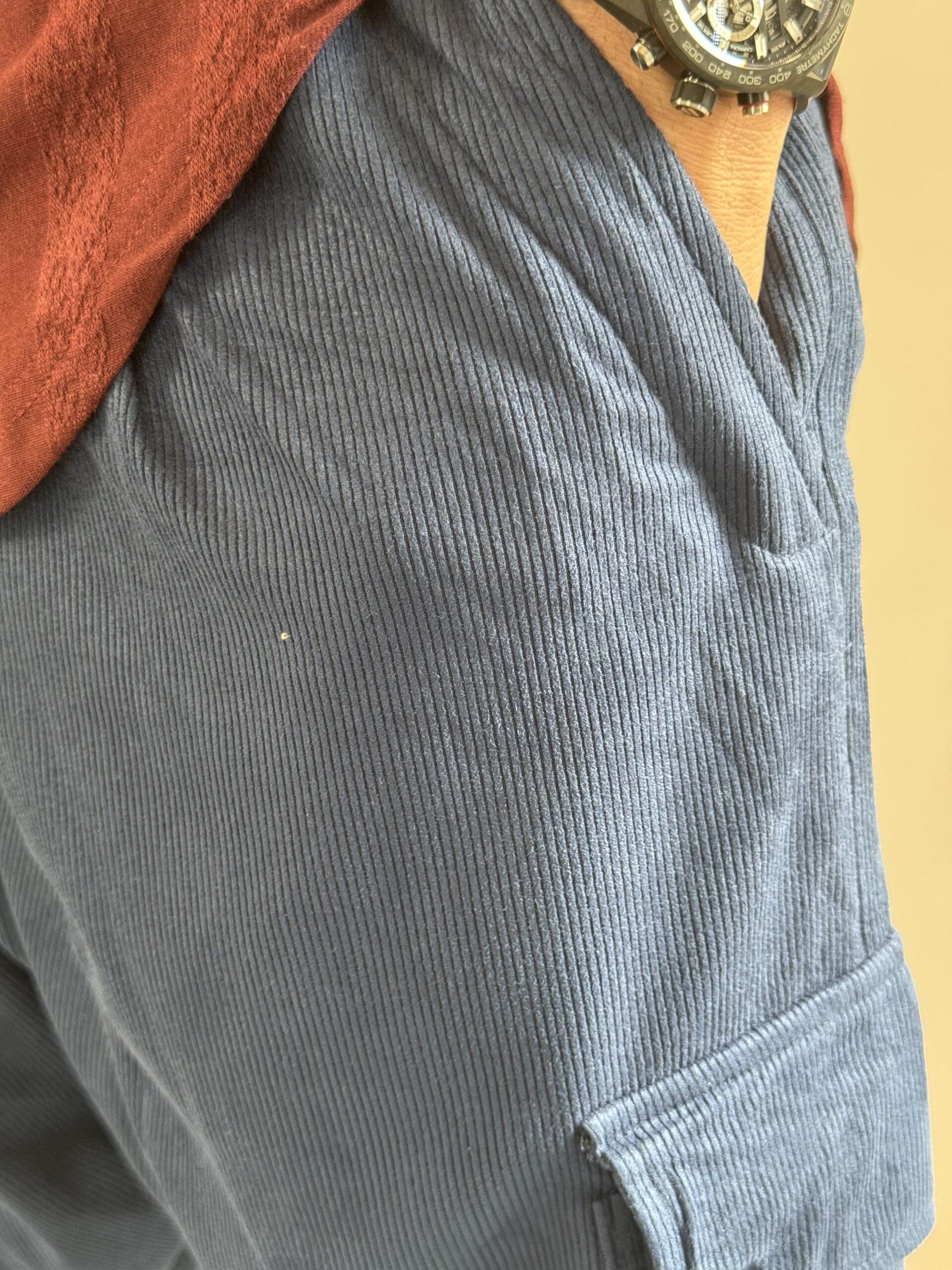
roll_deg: +0.9
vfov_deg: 39.7
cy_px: 635
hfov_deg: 30.3
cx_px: 476
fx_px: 1760
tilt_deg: -10.6
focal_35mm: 48
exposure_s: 1/60
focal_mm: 6.76
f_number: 1.78
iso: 160
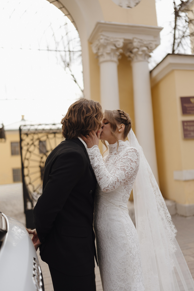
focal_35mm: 36
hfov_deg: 36.9
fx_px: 291
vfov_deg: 53.1
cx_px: 95
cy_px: 148
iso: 100
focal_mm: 35
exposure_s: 1/2500
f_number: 1.4
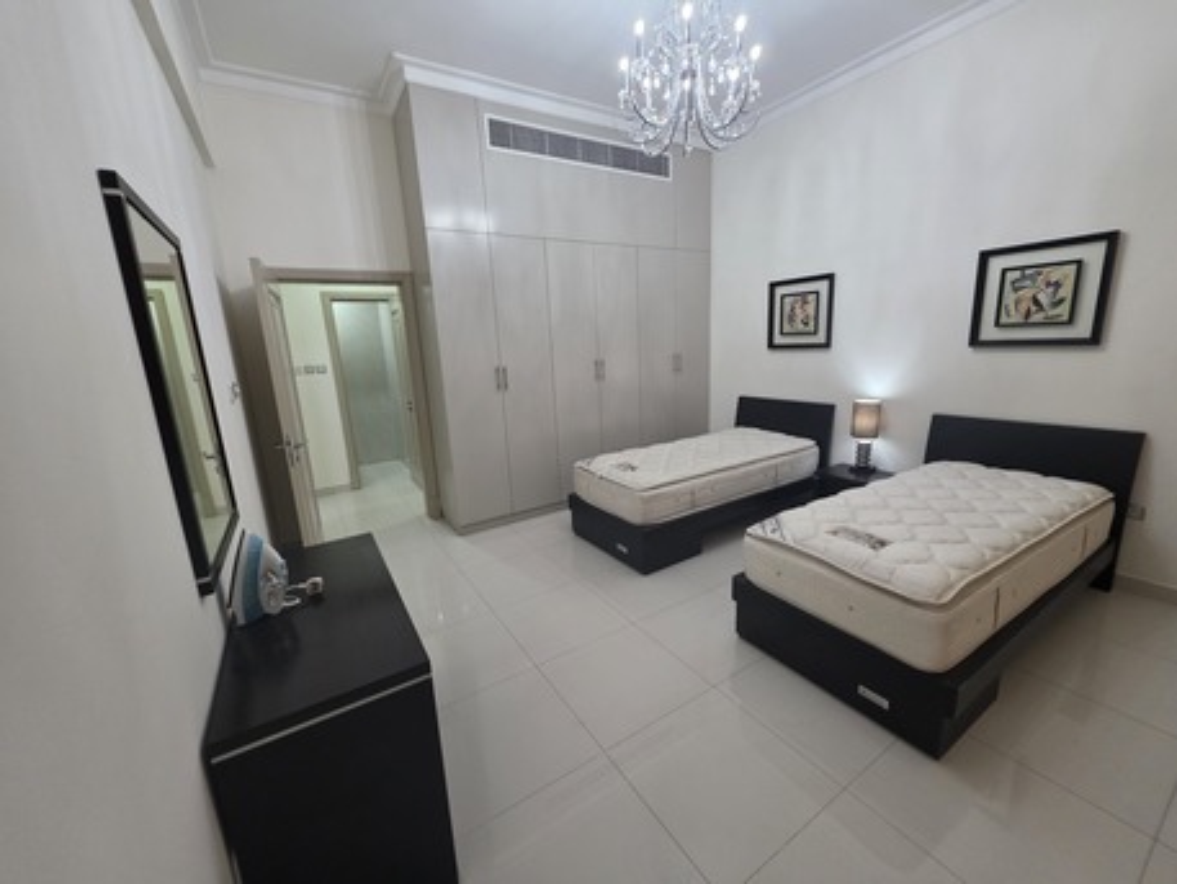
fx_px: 442
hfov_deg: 106.2
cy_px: 442
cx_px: 588
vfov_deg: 89.9
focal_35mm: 13
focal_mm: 2.2
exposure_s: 1/100
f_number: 1.9
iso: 320
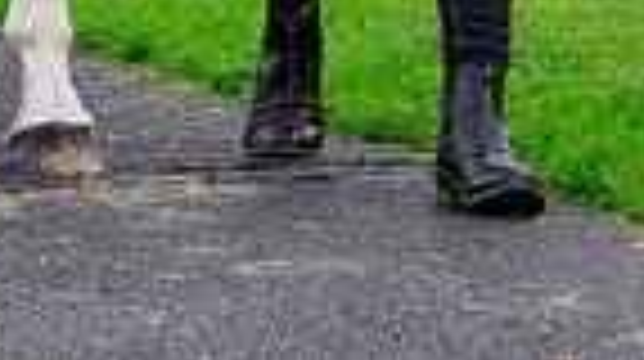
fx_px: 13080
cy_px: -506
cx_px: 158
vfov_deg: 1.6
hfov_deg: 2.8
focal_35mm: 767
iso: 800
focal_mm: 180
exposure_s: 1/1600
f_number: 5.6
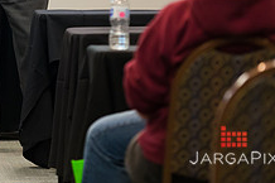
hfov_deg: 6.2
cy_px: -52
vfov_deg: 4.1
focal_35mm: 332
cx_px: -56
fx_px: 2534
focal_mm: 125
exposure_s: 1/125
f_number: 3.2
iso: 2500
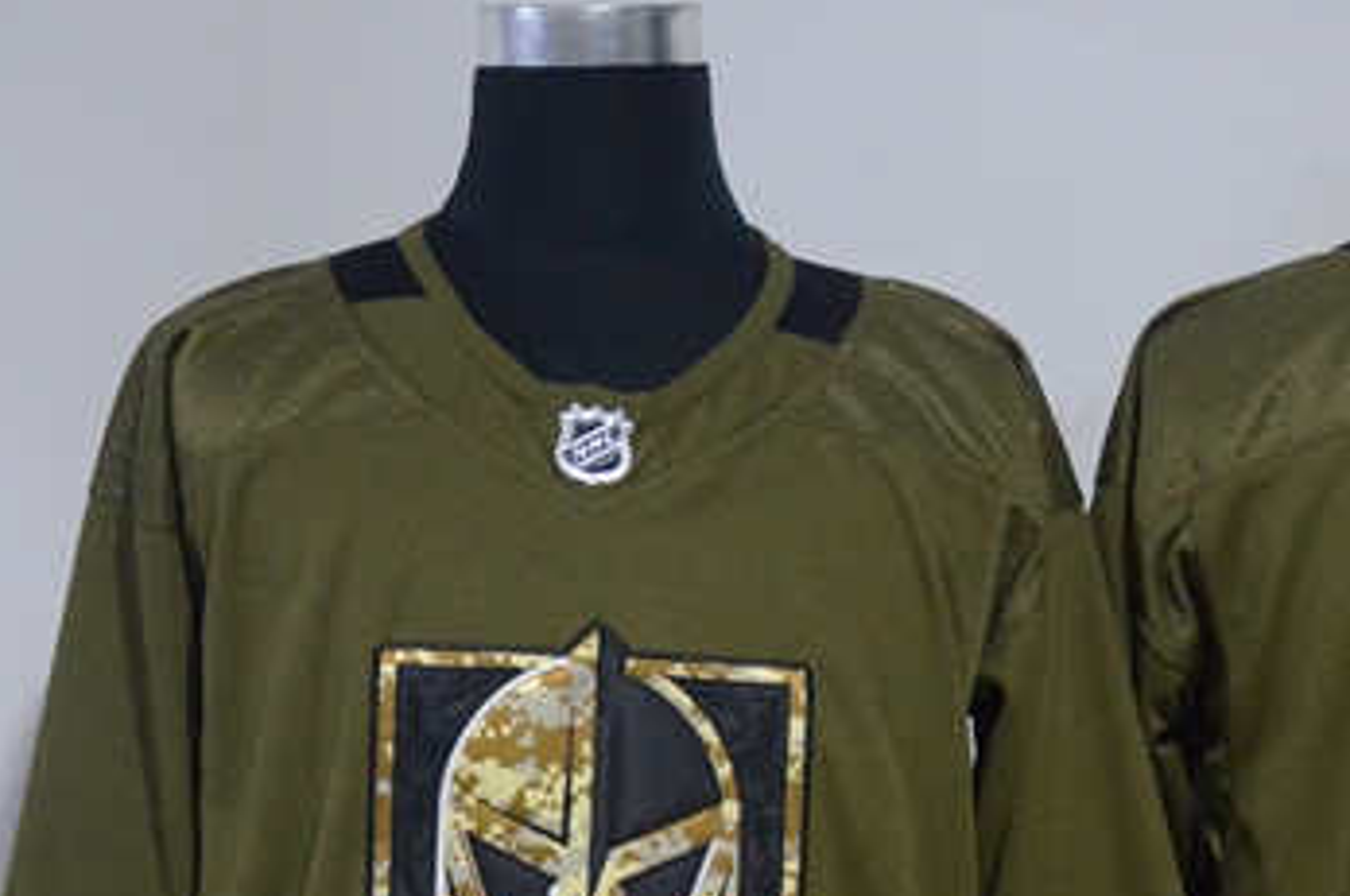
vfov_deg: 10.3
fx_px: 4906
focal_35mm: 131
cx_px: 1075
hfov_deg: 15.6
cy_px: 927
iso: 4000
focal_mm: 38
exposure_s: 1/60
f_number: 4.2
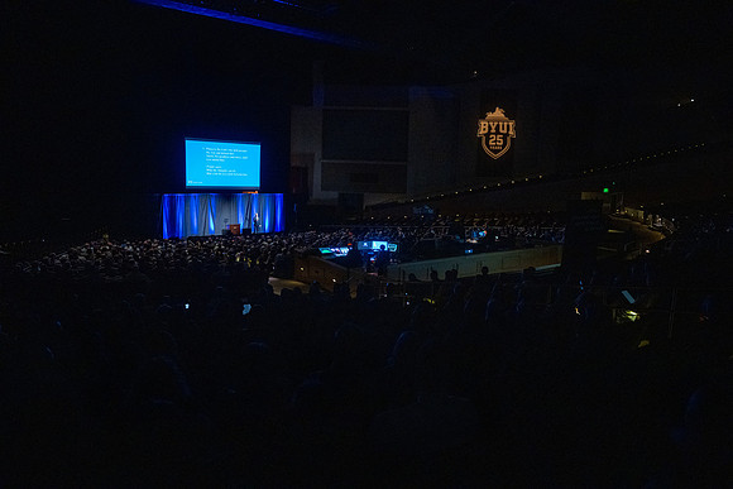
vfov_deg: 53.2
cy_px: 244
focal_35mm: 24
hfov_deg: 73.7
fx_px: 489
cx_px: 366
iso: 8000
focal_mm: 24
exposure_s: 1/100
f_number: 2.8
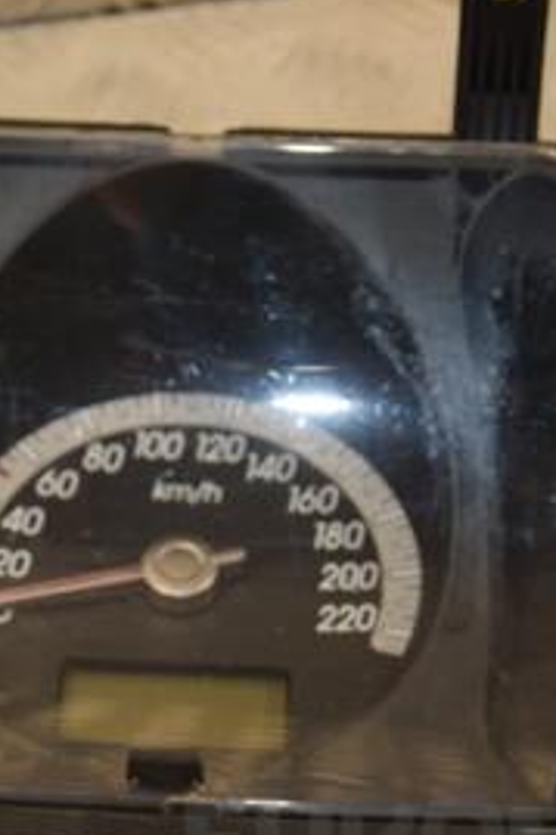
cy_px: 428
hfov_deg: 10.2
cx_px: 127
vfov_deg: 15.3
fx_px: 3108
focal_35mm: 134
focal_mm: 40
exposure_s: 1/160
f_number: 4.8
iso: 800
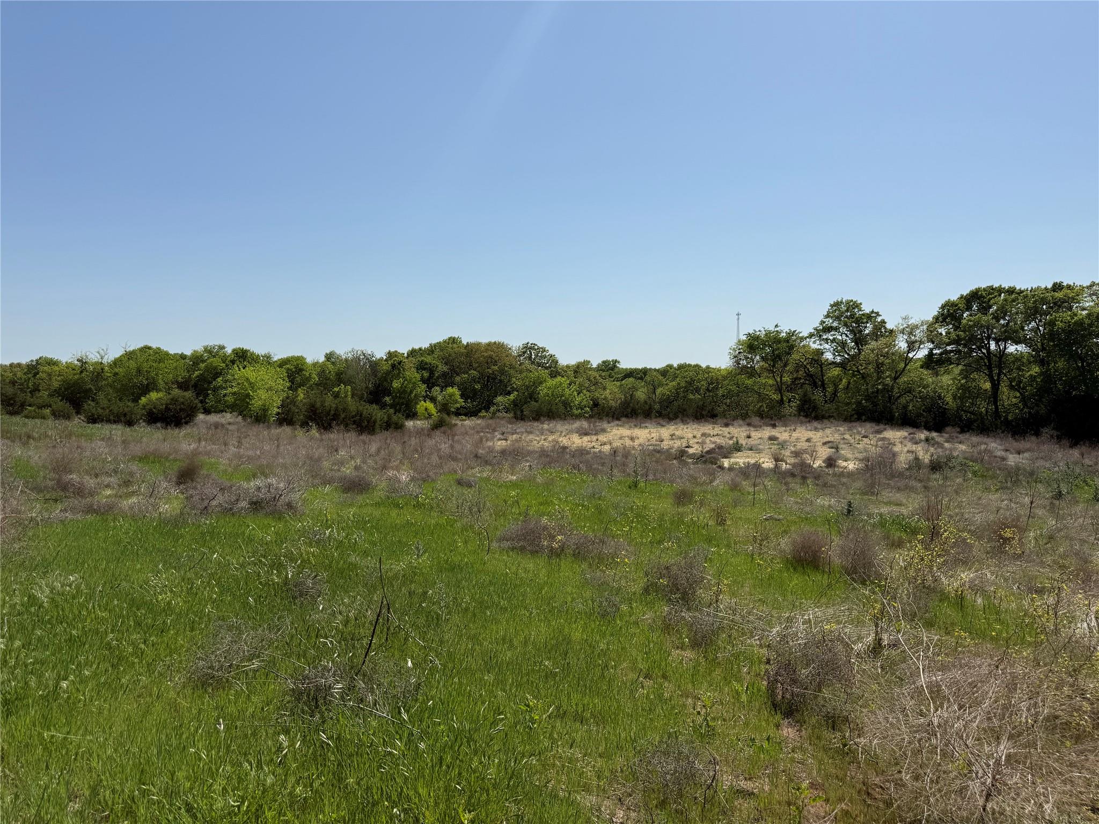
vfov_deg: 56.8
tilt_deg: -2.5
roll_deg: -0.1
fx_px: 762
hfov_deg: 71.6
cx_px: 550
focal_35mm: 24
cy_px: 412
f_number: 1.78
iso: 80
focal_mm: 6.76
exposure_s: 1/9091
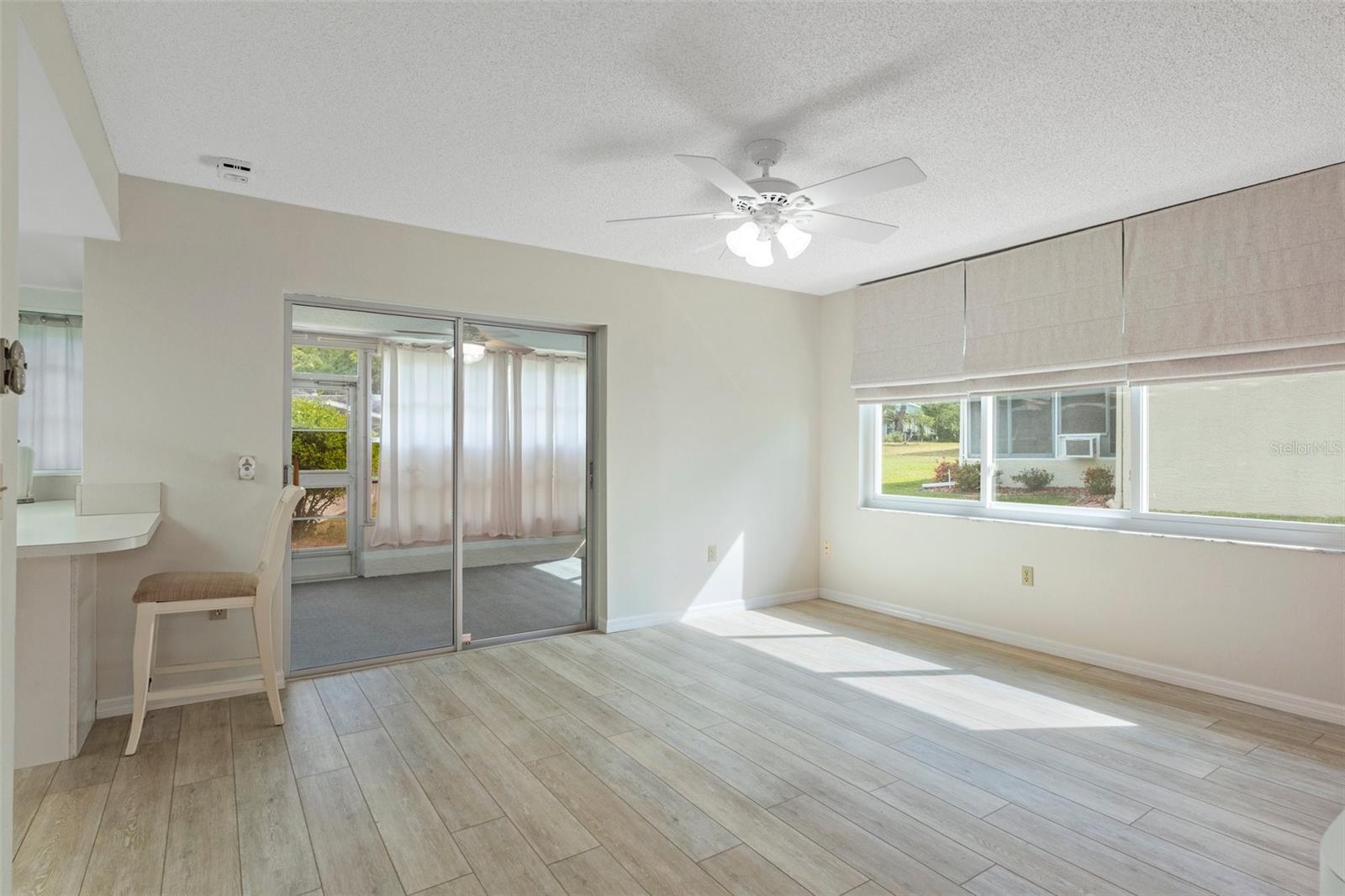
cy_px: 448
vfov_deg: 67.4
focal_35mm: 18
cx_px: 672
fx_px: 672
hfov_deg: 90.0
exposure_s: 1/6
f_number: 8
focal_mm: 12
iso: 320
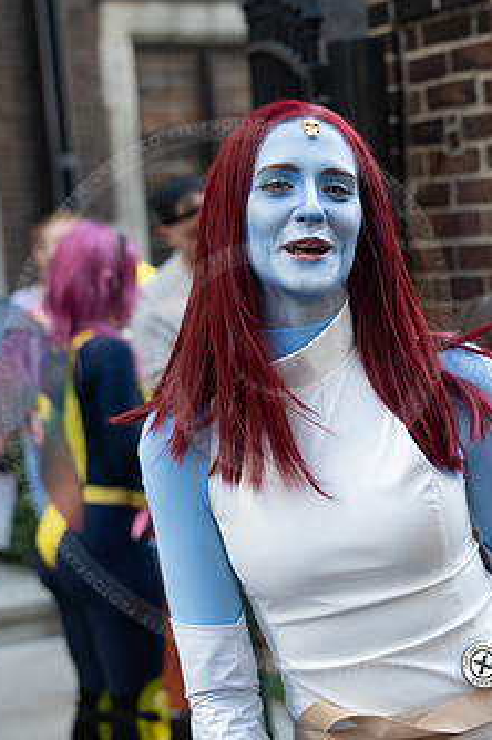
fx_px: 1746
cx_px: 299
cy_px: 388
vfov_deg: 23.9
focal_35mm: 85
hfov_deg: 16.0
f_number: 2.2
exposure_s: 1/1000
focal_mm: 42
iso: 1000
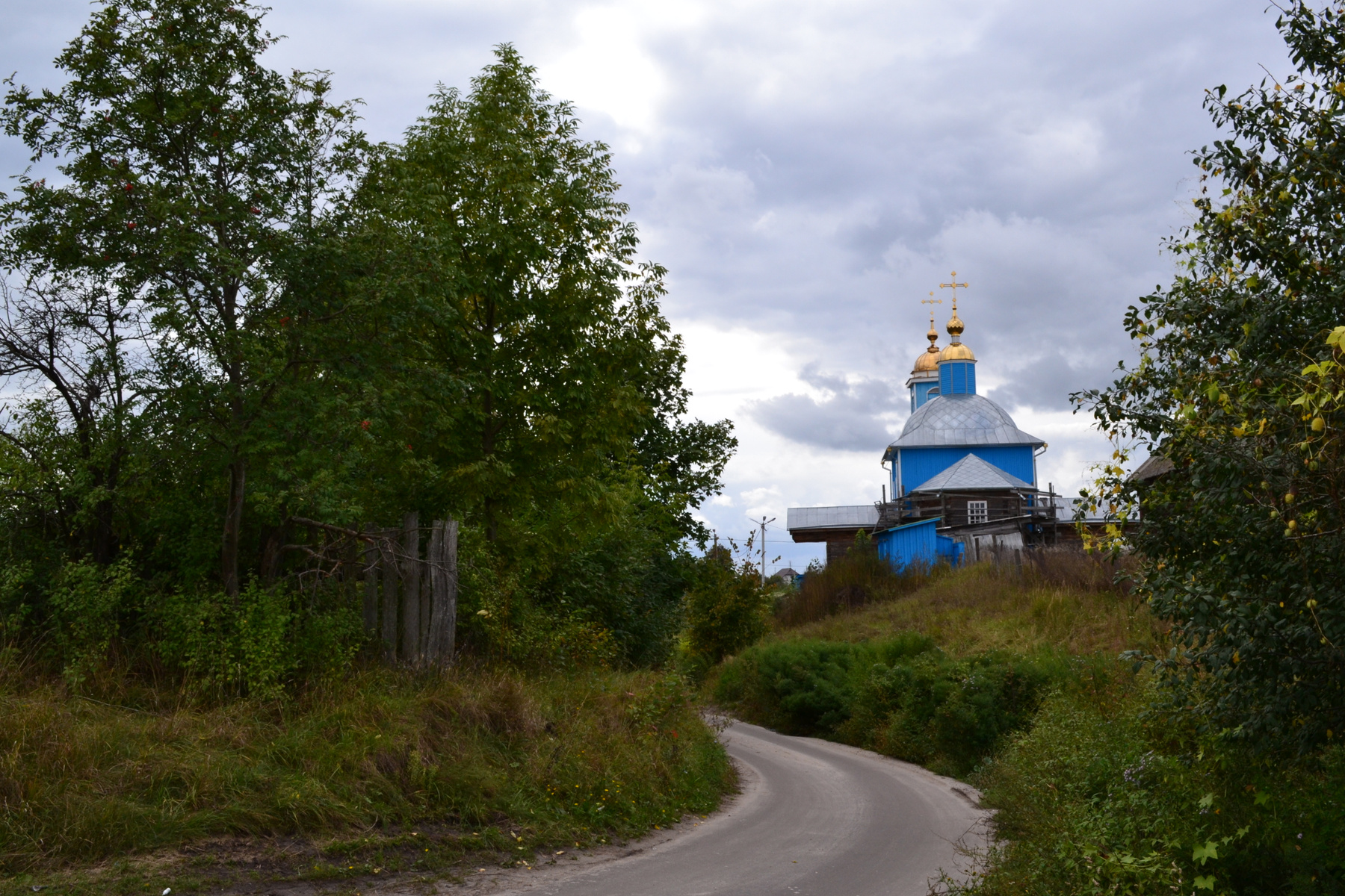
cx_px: 672
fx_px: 1345
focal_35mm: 36
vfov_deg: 36.9
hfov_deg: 53.1
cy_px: 448
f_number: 10
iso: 400
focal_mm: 24
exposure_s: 1/250
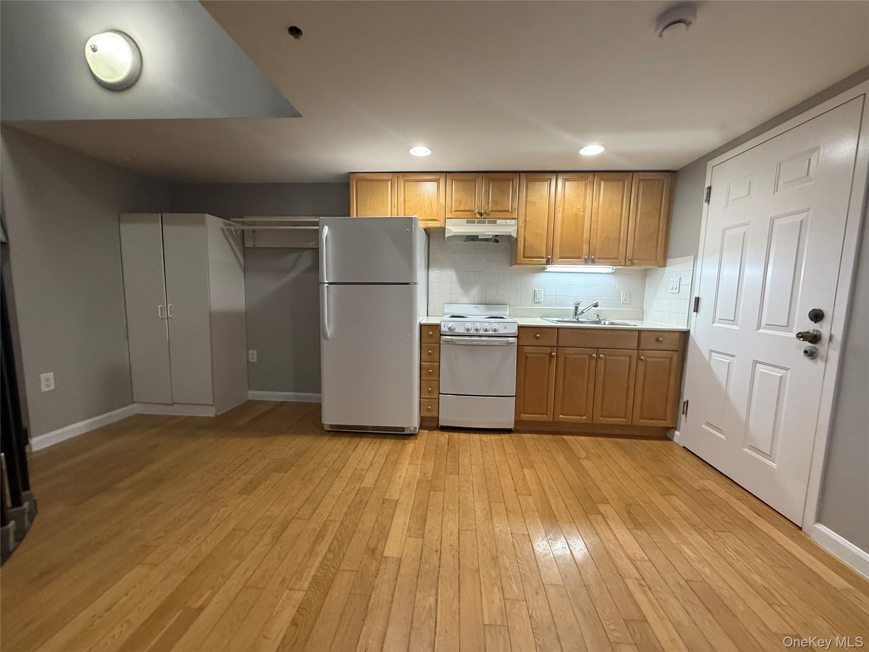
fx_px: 351
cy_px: 326
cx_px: 434
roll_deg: -1.6
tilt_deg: -6.8
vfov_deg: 85.7
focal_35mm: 14
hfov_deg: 102.1
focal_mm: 2.22
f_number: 2.2
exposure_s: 1/120
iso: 400
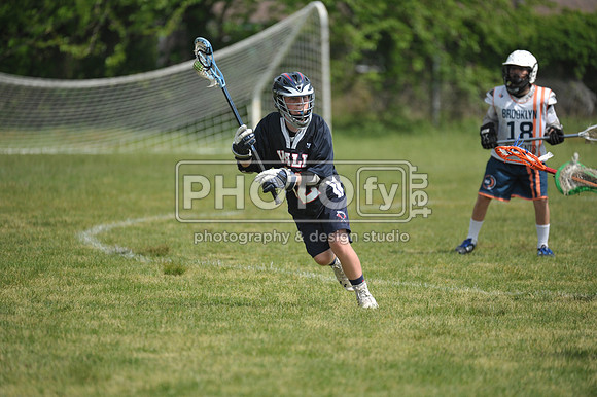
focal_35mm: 350
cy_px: 198
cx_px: 298
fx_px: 5801
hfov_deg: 5.9
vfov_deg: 3.9
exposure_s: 1/4000
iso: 640
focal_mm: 350
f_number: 4
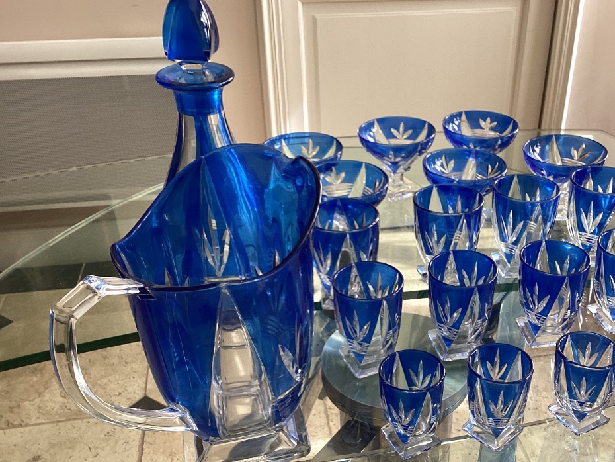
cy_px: 267
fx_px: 711
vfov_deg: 35.9
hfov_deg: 46.3
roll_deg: -1.5
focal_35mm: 40
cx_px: 395
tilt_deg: -32.5
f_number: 2.4
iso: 50
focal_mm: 3.3
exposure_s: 1/60
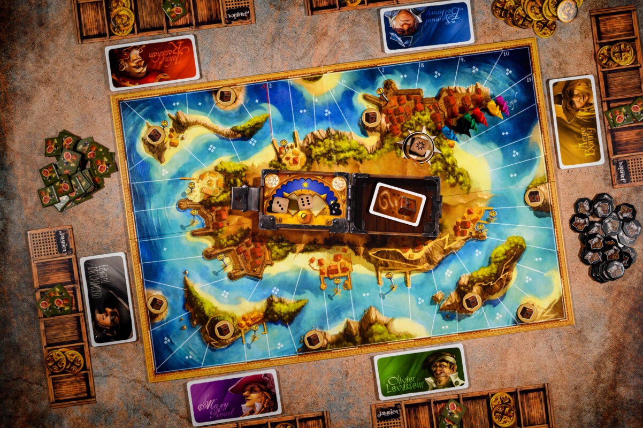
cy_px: 214
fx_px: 928
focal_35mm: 52
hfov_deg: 38.2
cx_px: 322
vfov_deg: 26.0
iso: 500
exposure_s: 1/80
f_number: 6.3
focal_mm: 52
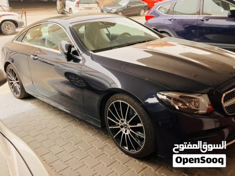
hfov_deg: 67.3
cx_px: 118
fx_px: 177
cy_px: 88
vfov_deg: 53.1
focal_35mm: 26
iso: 50
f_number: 1.5
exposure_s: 1/775
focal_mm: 5.7
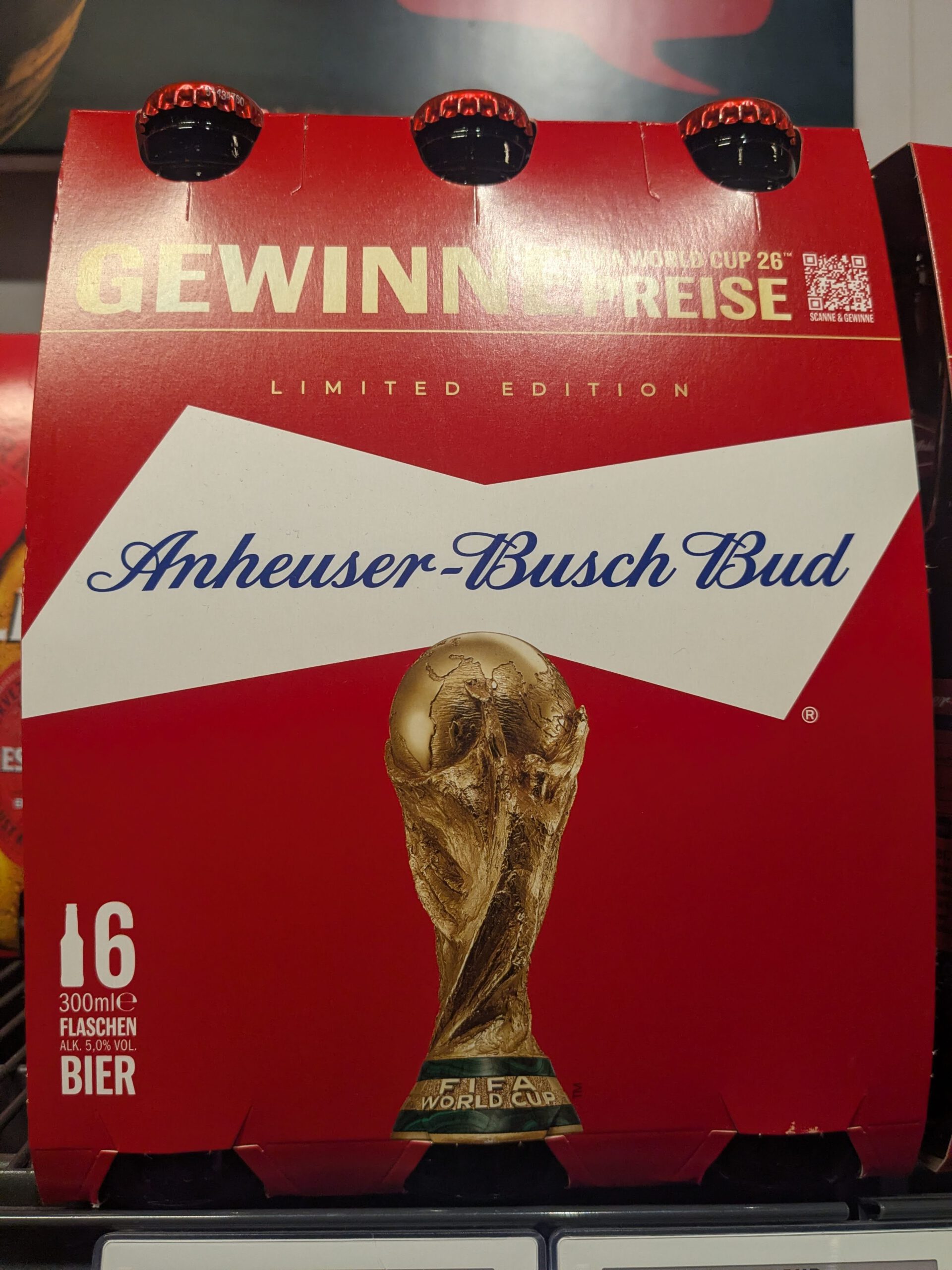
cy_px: 635
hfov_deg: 51.4
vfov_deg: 65.3
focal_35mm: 27
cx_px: 476
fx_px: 990
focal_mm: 4.38
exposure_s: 1/251
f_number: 1.73
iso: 84
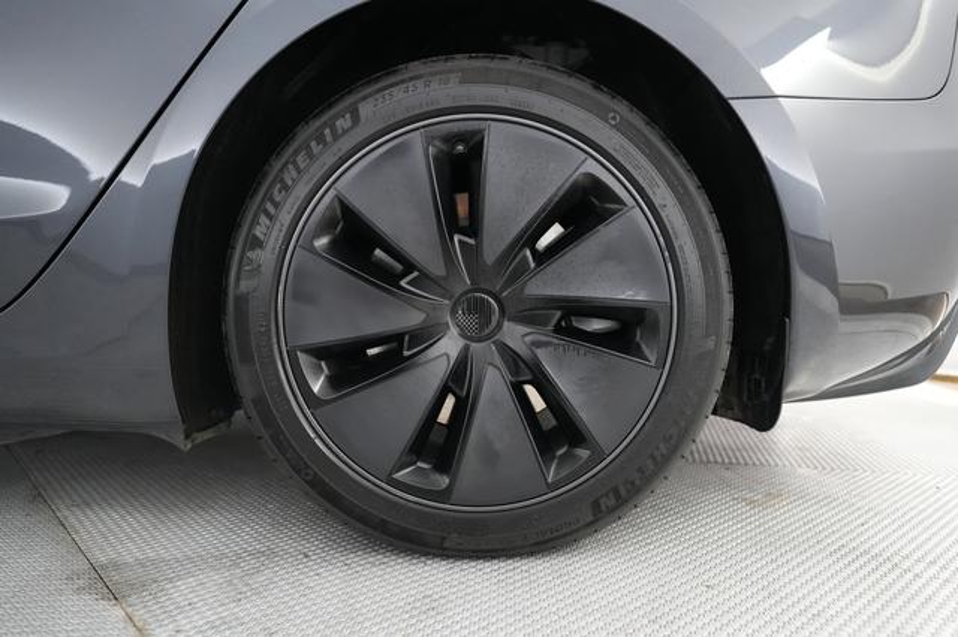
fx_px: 665
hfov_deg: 71.5
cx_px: 479
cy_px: 318
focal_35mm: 25
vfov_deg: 51.2
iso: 6400
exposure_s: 1/160
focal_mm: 25
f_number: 2.8
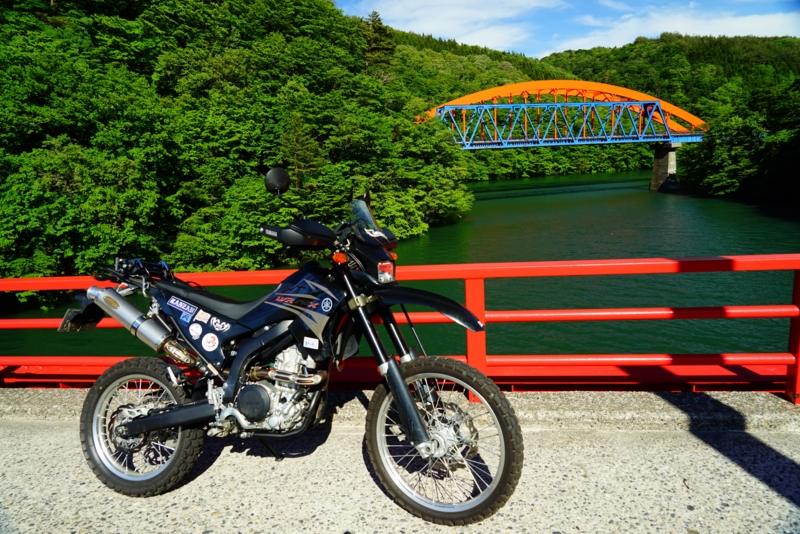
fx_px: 533
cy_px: 267
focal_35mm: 24
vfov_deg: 53.2
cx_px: 400
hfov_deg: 73.7
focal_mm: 24
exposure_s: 1/90
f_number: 8
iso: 100
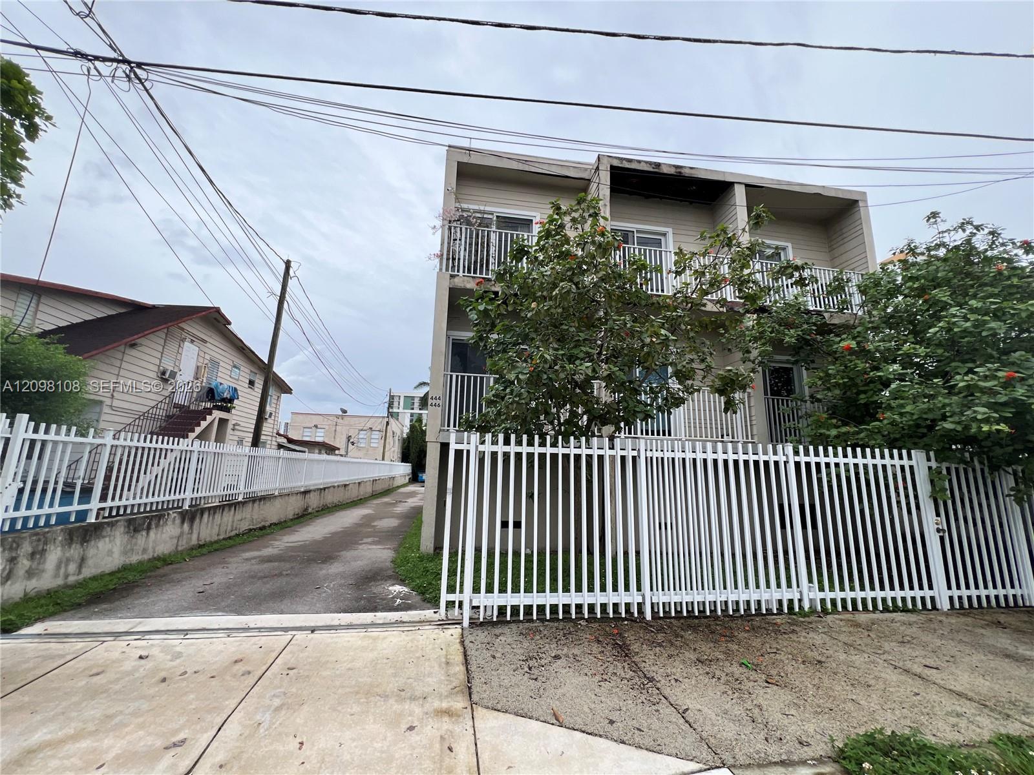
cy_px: 388
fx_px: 388
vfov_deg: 89.9
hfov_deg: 106.2
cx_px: 517
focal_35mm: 13
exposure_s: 1/978
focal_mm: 1.57
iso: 32
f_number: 1.8
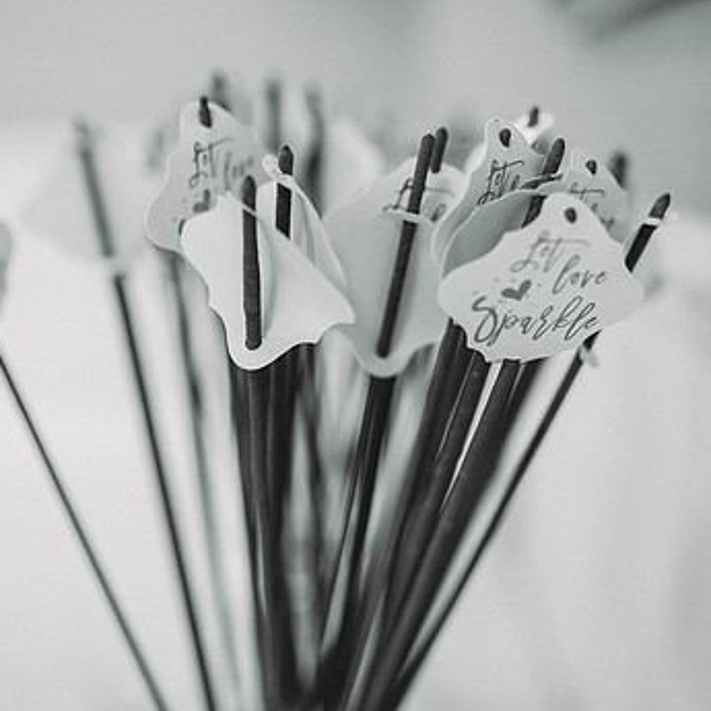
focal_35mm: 50
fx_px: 1162
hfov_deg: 34.0
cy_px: 323
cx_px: 328
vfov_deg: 34.0
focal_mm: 35
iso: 320
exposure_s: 1/125
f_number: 1.6
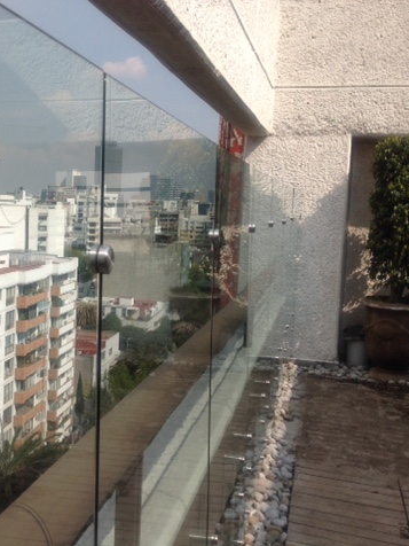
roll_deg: -2.1
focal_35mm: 47
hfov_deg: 30.4
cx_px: 105
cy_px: 273
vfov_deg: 40.4
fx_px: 740
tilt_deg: -3.1
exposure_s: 1/2519
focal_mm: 4.28
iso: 50
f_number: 2.4
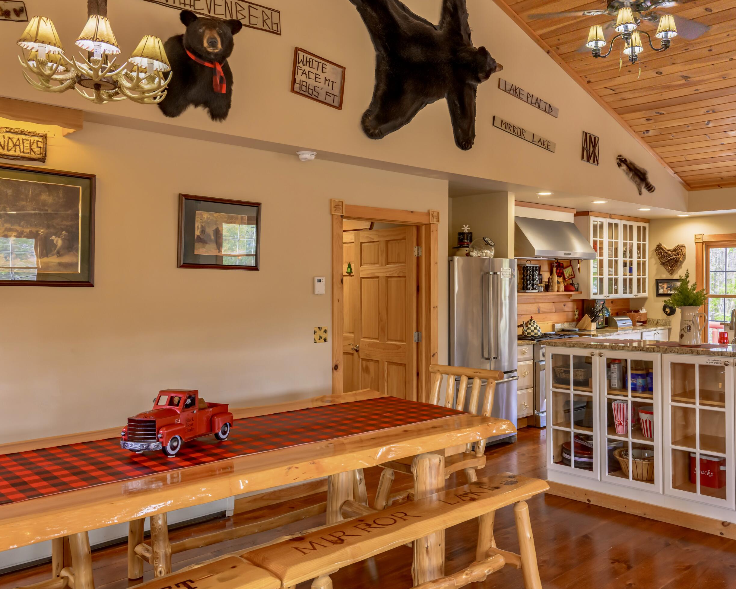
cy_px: 291
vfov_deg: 47.7
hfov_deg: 57.3
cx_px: 452
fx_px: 666
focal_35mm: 31
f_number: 8
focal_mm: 26.5
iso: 800
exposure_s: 1/50
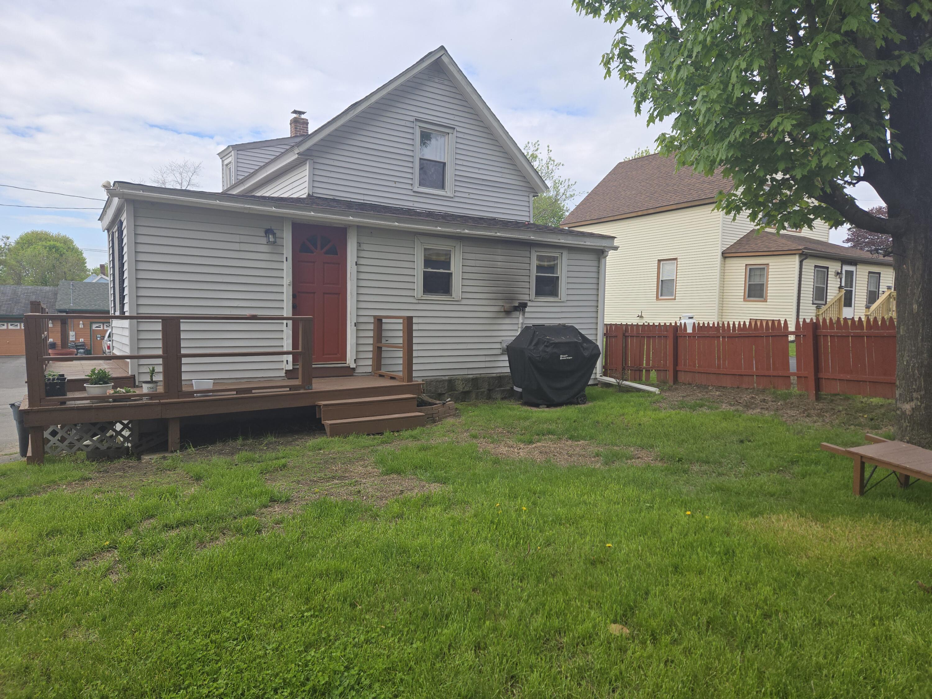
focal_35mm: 23
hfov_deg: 73.9
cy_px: 350
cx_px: 466
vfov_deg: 58.9
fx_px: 619
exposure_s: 1/880
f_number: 1.8
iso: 25
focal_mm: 5.4
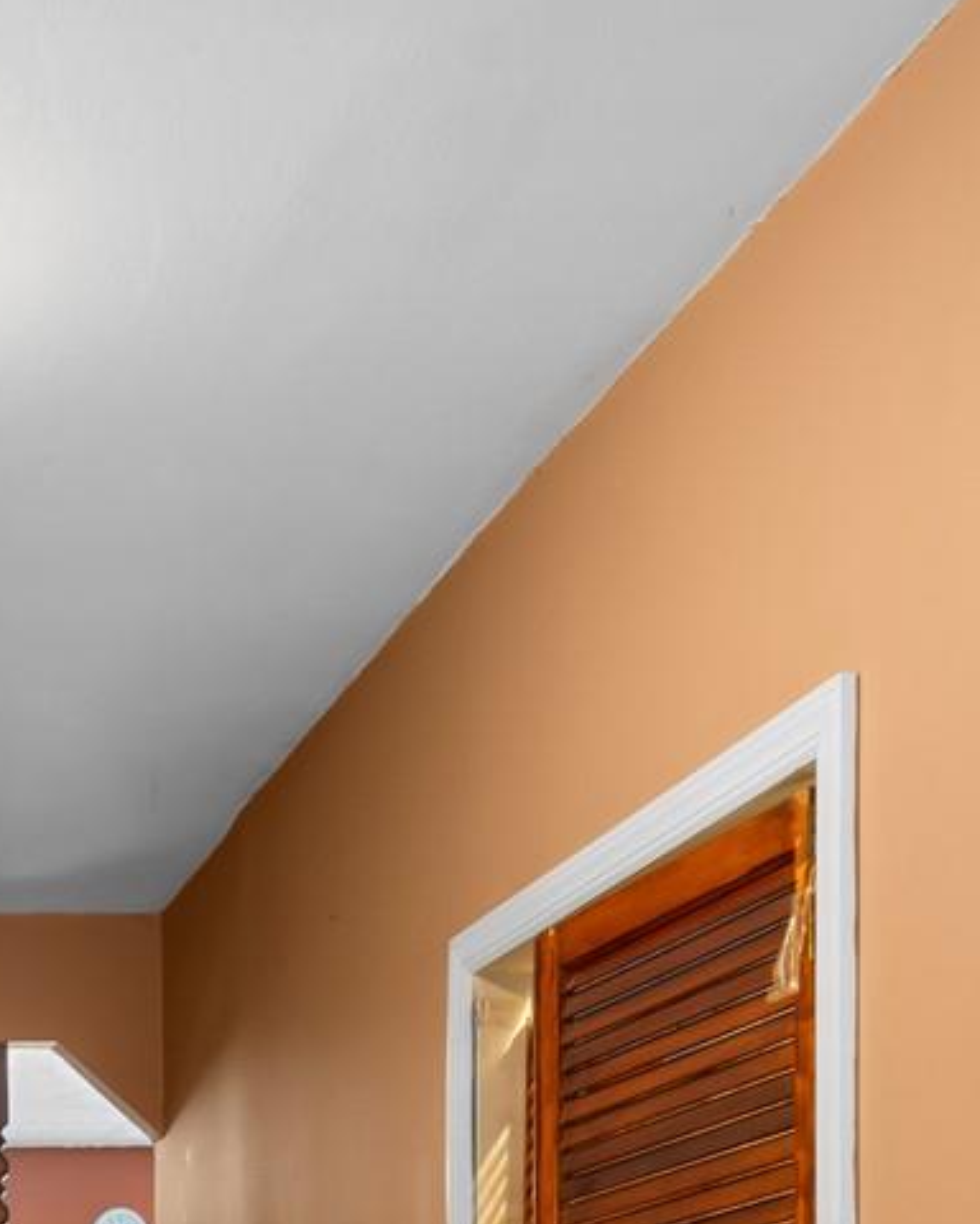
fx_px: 2030
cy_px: 1554
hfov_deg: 23.9
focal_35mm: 56
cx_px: -283
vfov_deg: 28.2
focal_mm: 14
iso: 500
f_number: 10
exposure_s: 1.6
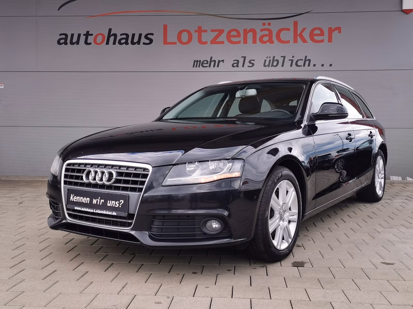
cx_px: 206
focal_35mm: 37
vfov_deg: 38.7
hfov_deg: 50.1
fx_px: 441
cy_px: 154
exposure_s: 1/803
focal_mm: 5.58
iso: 50
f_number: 1.8
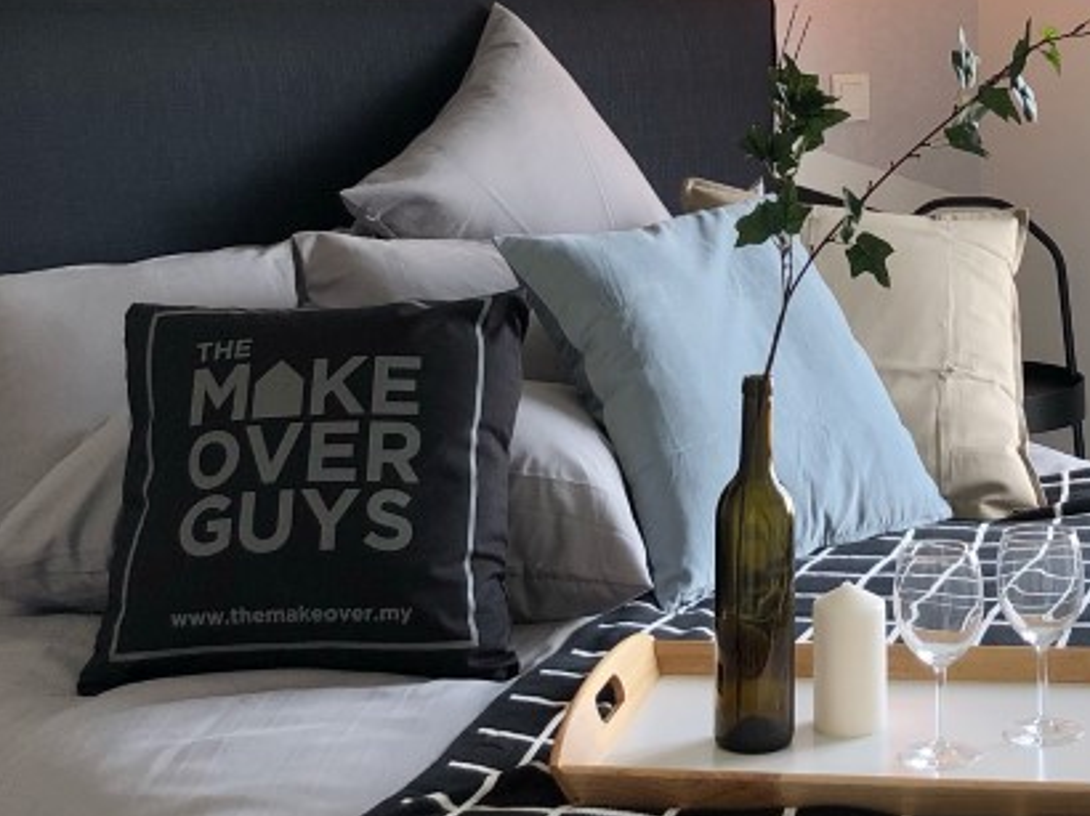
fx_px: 2203
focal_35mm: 70
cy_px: -13
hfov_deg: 27.2
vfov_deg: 20.3
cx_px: 872
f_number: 1.8
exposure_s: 1/100
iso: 40
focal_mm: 3.99
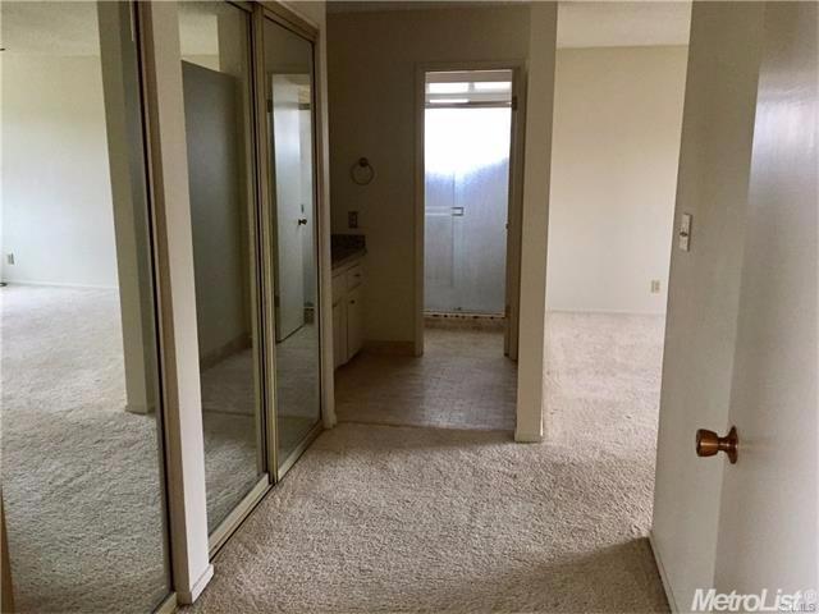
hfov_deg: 61.7
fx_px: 686
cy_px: 307
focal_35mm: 29
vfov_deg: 48.2
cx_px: 410
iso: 160
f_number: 2.2
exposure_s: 1/30
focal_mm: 4.15
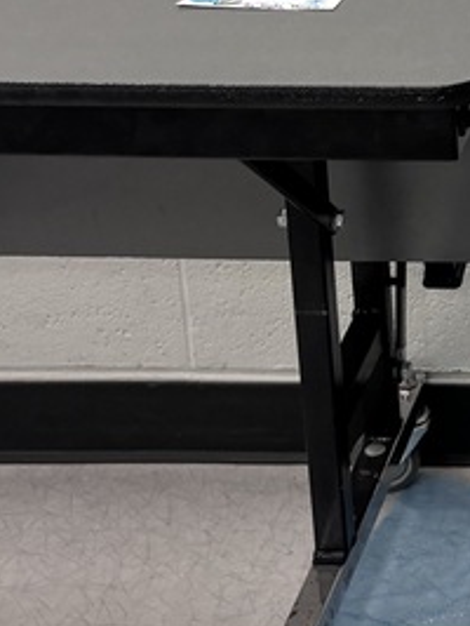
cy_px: -136
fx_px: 1807
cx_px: 783
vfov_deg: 18.5
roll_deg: -1.7
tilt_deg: -18.7
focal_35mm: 100
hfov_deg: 13.6
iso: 80
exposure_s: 1/60
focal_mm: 5.96
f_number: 1.6
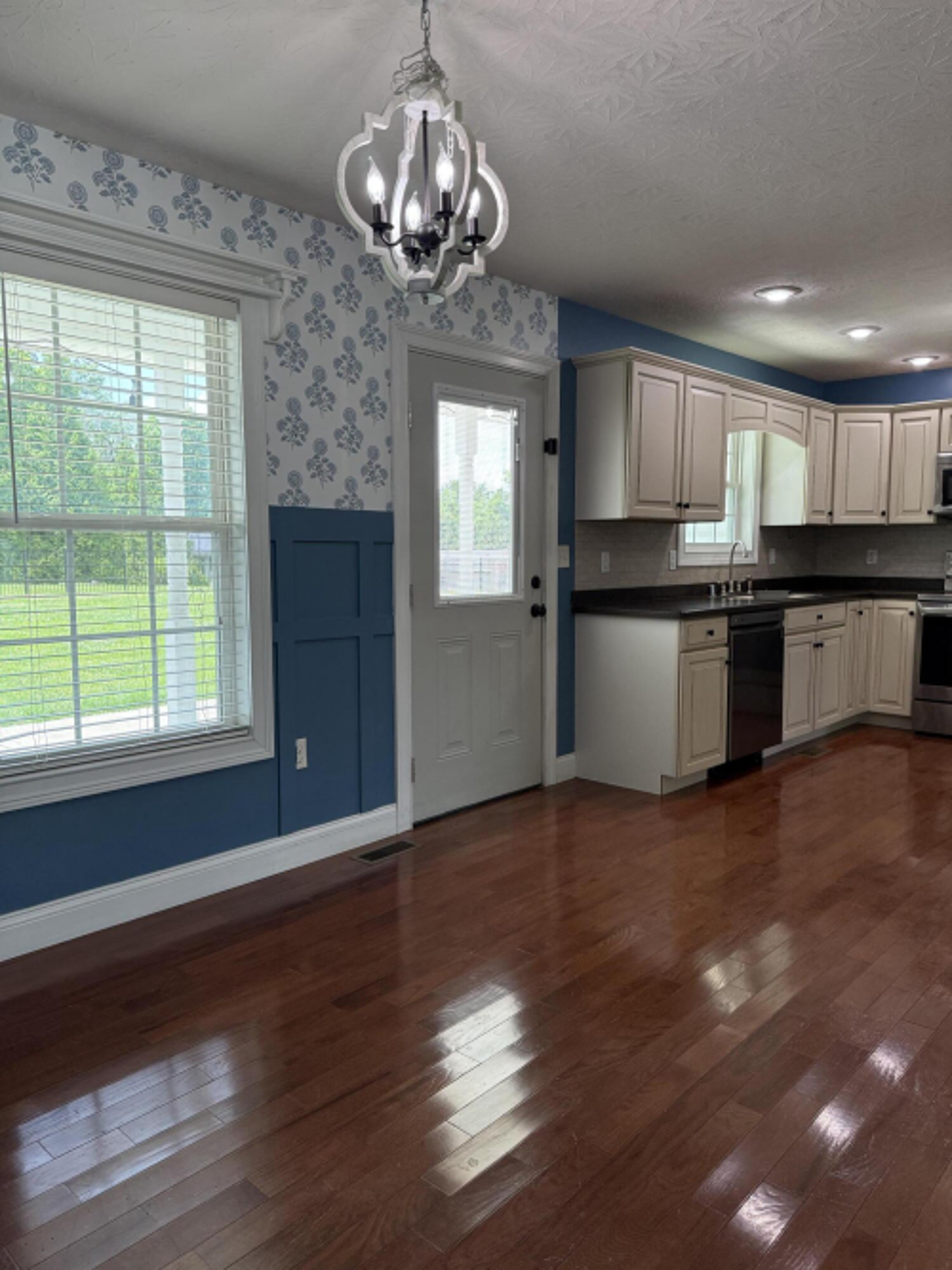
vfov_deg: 71.6
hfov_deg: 56.8
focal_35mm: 24
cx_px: 476
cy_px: 635
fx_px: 880
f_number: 1.78
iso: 200
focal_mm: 6.76
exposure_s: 1/227
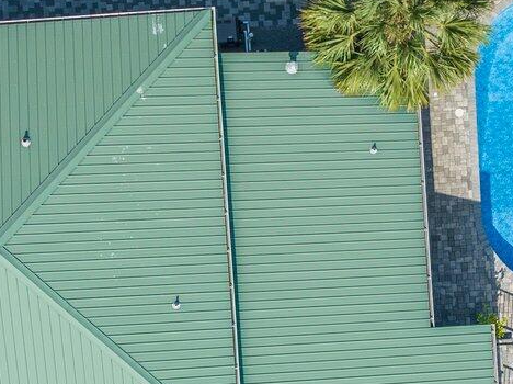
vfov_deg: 13.8
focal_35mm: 105
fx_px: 1554
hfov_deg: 18.7
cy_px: 408
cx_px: 306
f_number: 2.8
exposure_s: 1/1250
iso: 100
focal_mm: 12.29
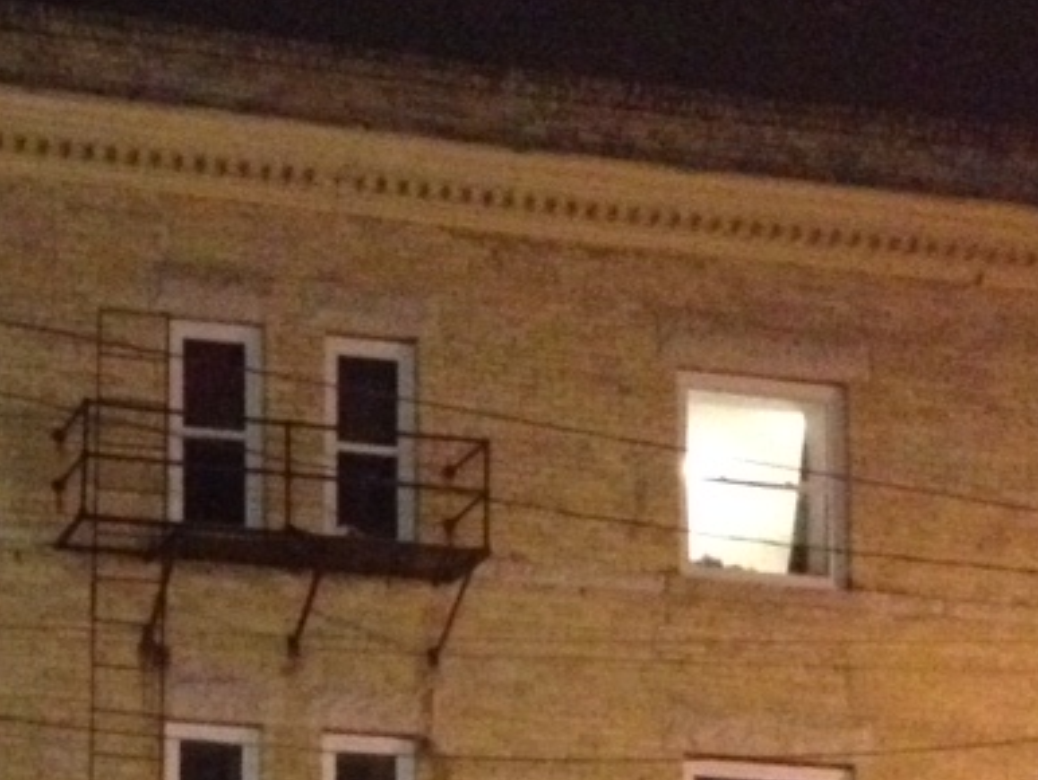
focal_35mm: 116
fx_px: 3481
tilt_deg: +9.0
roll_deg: -0.6
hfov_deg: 16.8
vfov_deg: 12.3
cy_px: 1081
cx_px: 186
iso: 800
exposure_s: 1/15
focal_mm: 4.28
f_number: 2.4
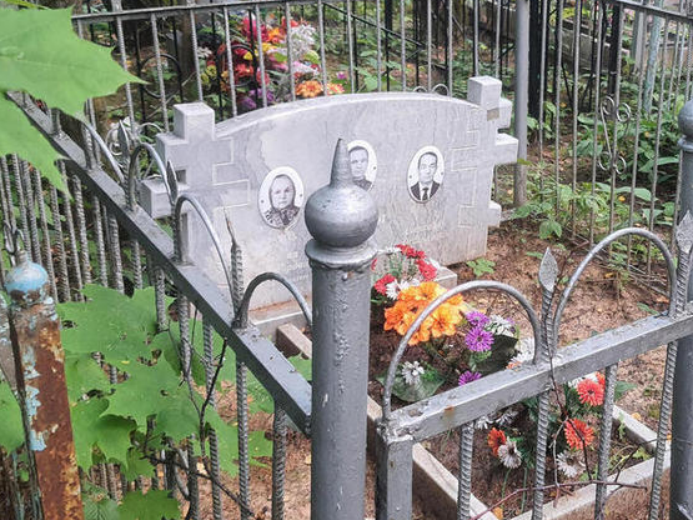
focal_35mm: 48
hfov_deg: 38.8
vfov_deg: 30.3
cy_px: 251
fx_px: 961
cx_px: 507
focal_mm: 4.32
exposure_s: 1/100
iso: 160
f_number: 1.7
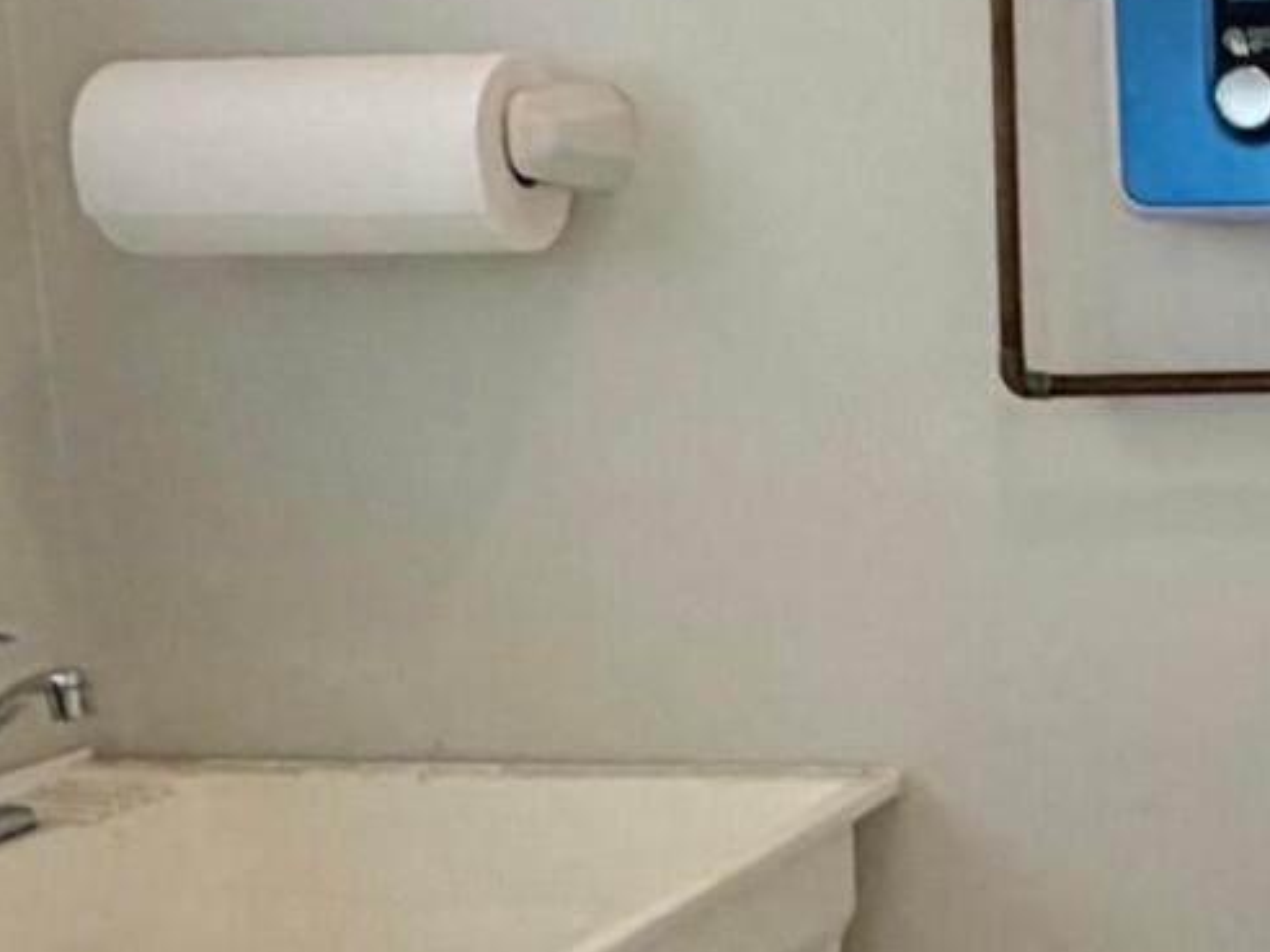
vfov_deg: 17.9
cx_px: 1606
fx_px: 3008
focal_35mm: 82
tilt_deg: -9.9
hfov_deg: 21.7
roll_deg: +2.2
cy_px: 684
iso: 200
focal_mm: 2.22
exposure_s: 1/120
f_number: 2.2
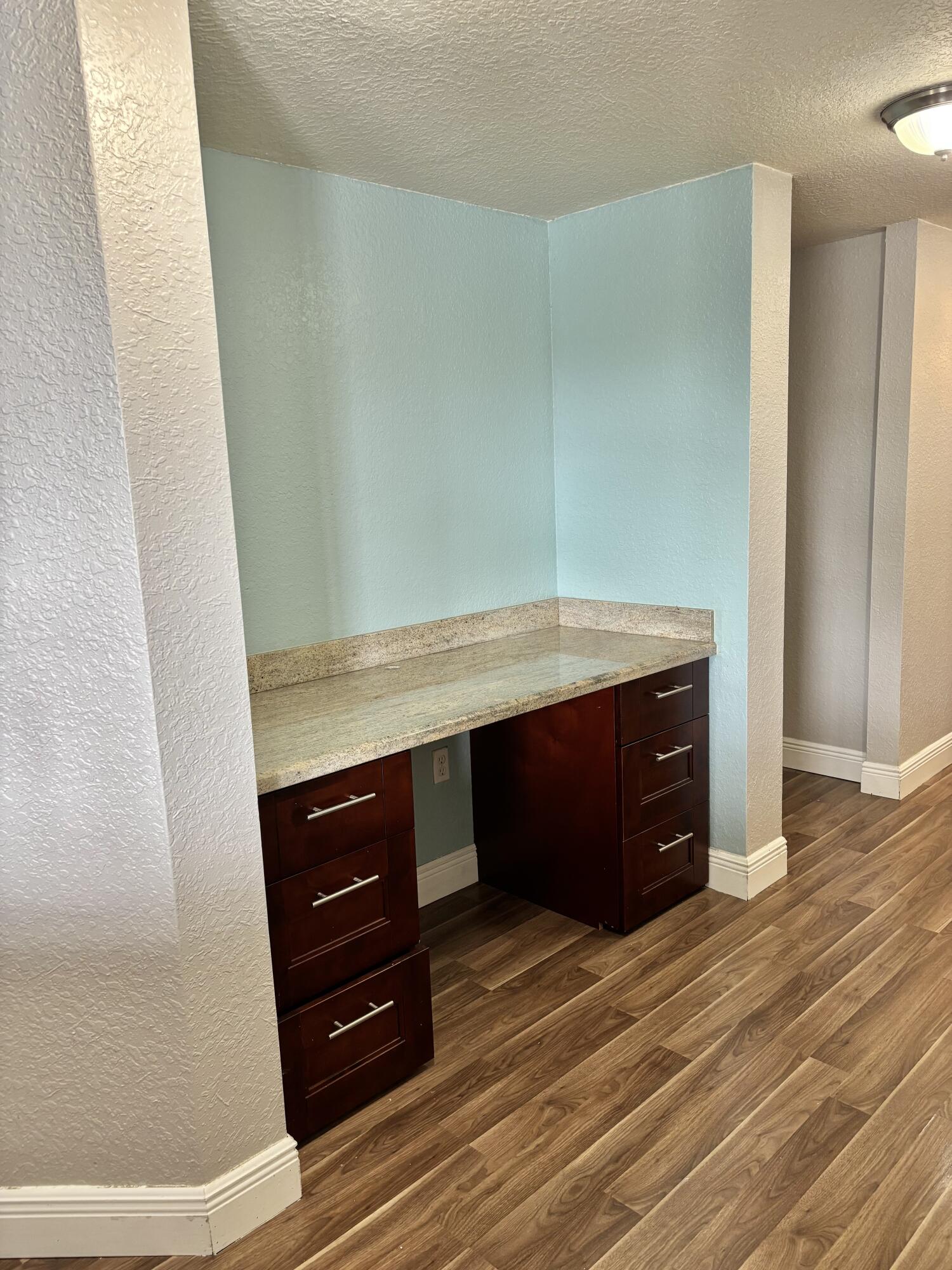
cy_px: 635
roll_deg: +1.6
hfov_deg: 53.1
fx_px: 953
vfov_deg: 67.3
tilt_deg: -10.8
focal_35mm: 26
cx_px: 476
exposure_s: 1/60
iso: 125
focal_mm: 5.96
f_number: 1.6
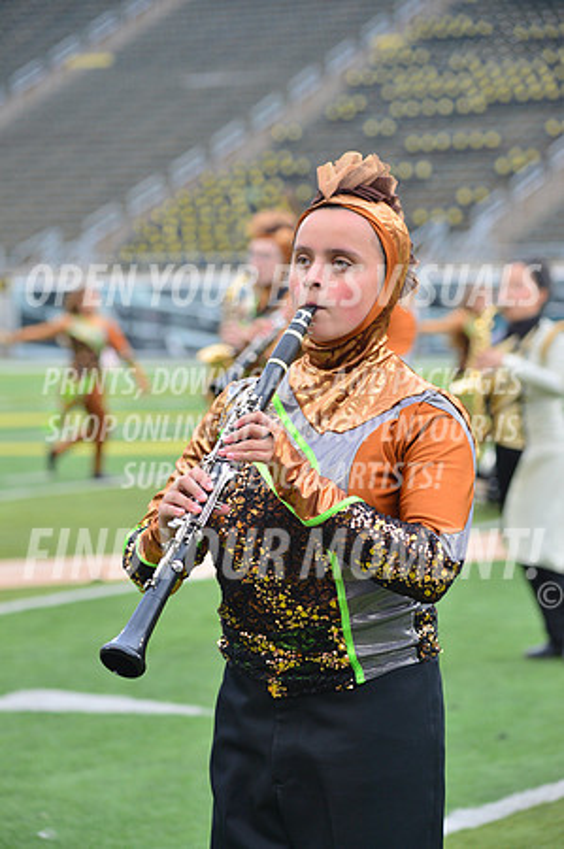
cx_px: 282
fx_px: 3180
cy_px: 424
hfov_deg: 10.1
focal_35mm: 135
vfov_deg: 15.2
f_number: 5.6
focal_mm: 135
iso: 400
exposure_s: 1/320
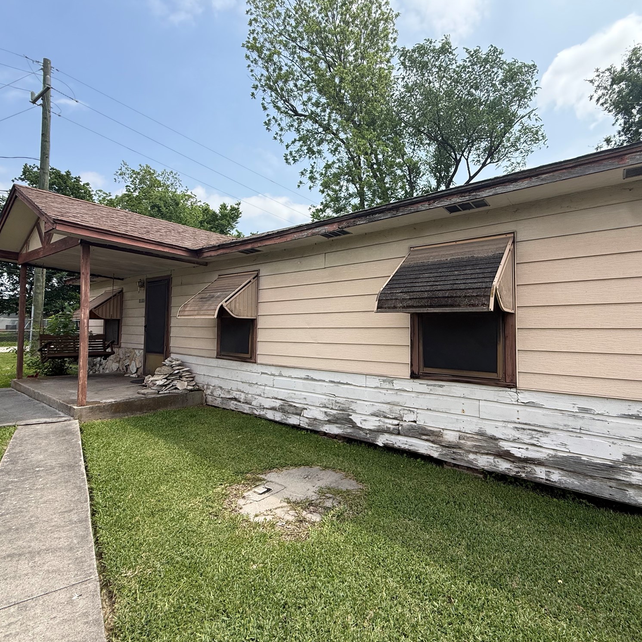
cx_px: 358
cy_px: 315
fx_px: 357
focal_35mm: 17
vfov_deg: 84.0
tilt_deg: +2.1
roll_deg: -0.7
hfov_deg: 83.6
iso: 50
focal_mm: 2.22
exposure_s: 1/1399
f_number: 2.2
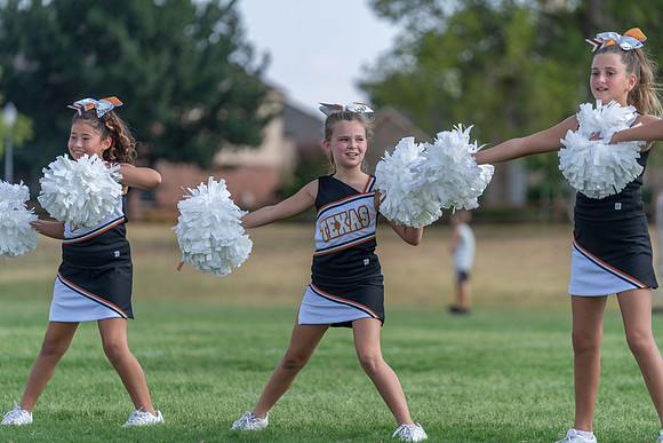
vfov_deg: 6.9
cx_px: 332
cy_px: 222
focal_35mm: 200
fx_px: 3684
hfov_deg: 10.3
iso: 125
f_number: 3.5
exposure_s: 1/1000
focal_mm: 200
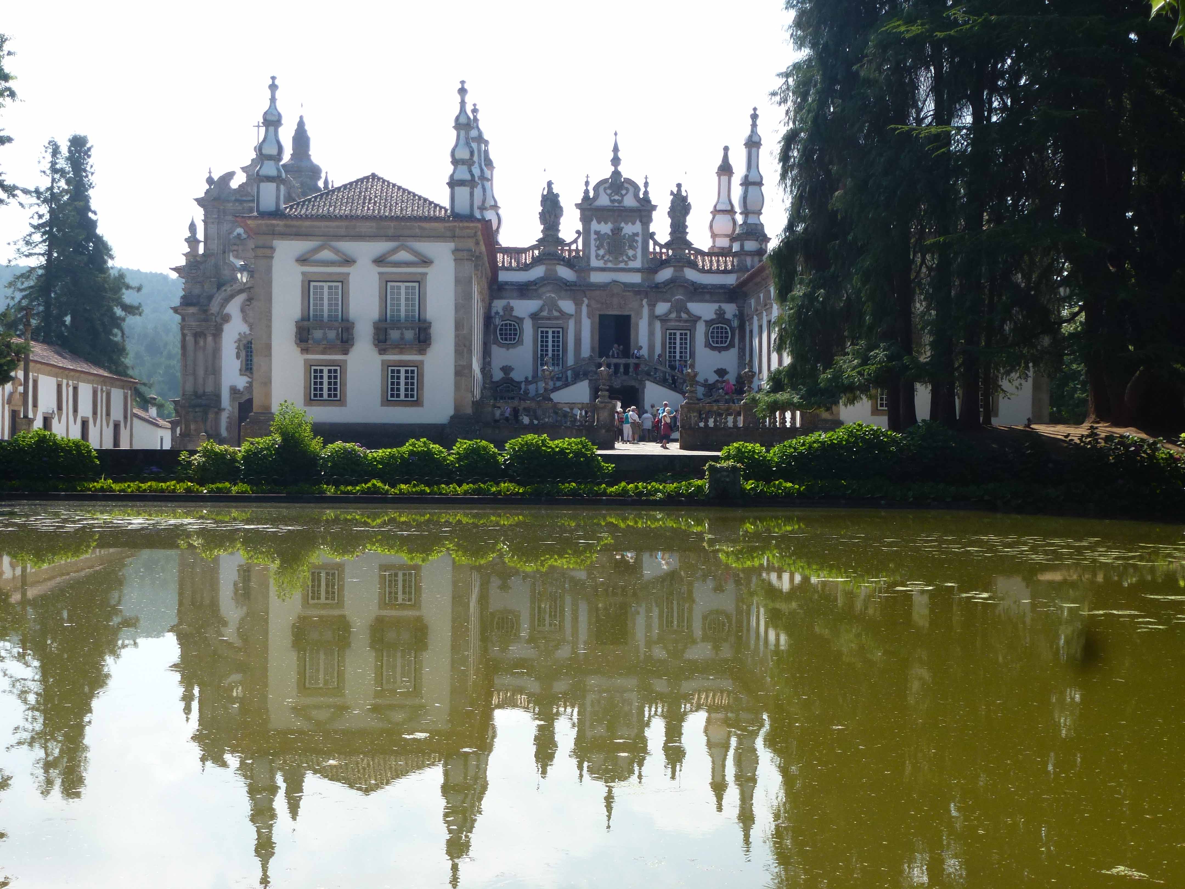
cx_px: 592
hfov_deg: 38.9
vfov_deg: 29.7
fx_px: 1677
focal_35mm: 49
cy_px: 444
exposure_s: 1/500
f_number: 4.1
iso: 100
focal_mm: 8.7
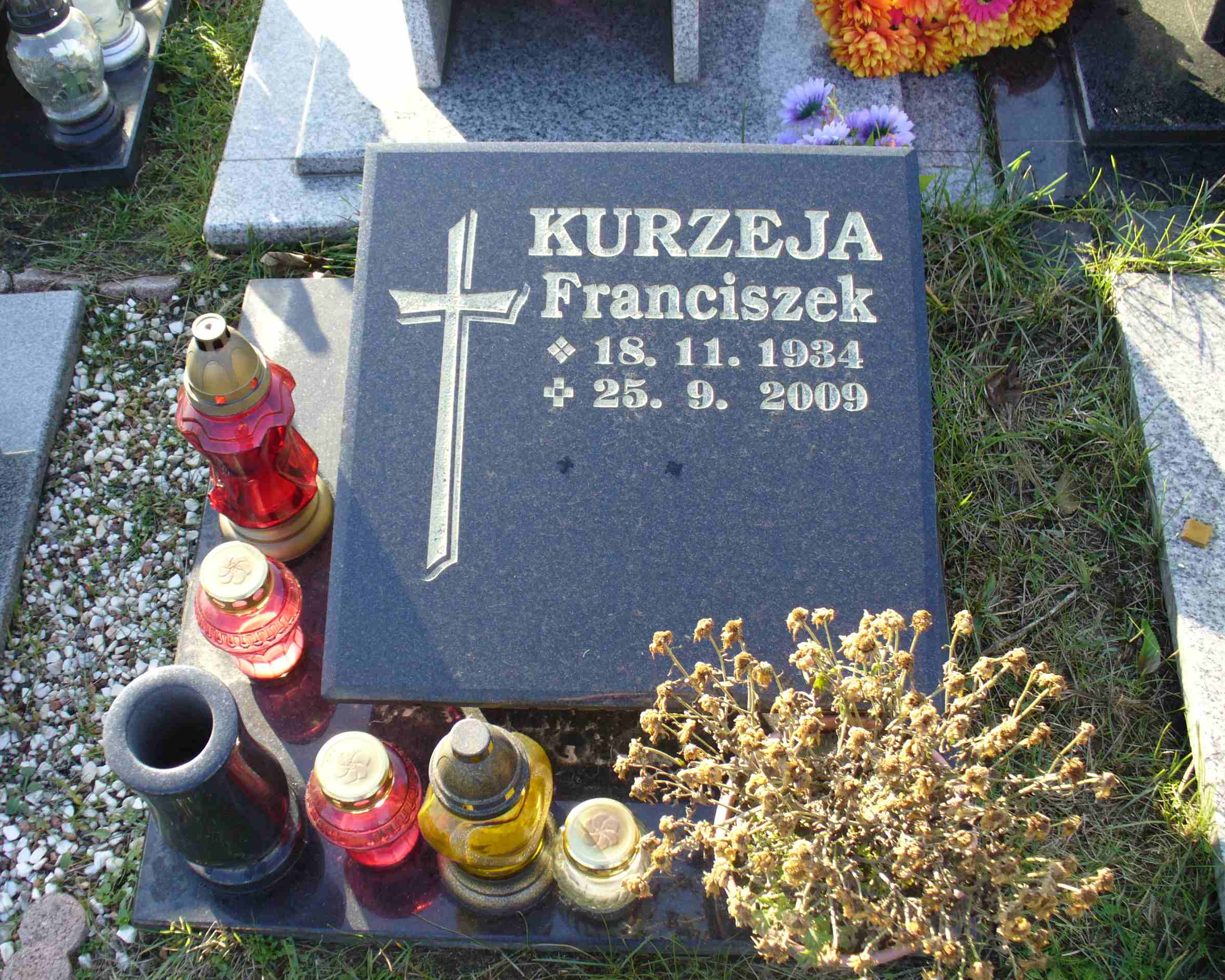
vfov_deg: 38.2
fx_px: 1414
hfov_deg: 46.8
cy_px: 495
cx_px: 593
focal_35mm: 39
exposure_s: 1/100
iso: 80
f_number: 2.8
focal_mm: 6.1
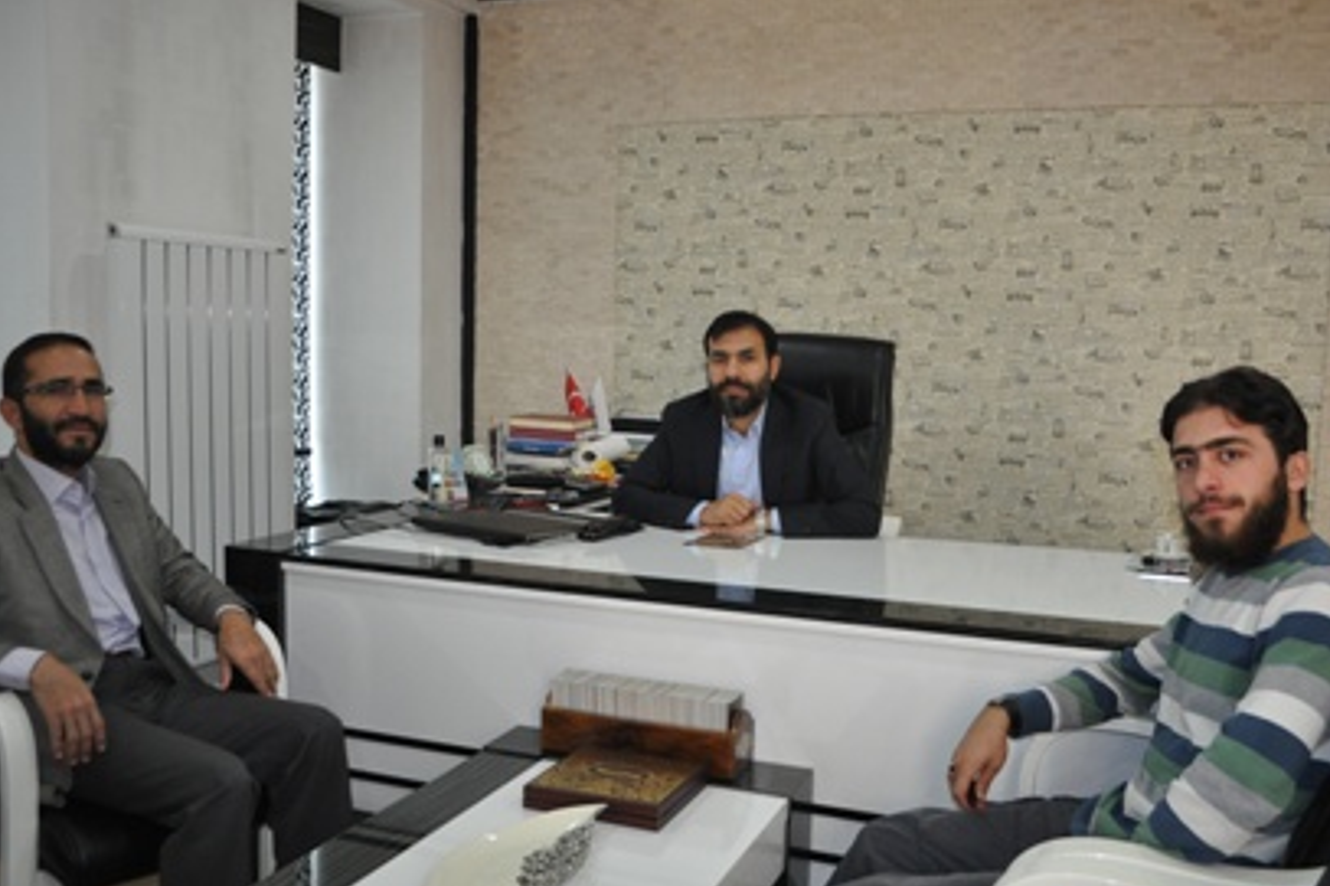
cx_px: 654
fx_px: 1219
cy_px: 432
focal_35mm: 33
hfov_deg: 57.2
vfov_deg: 39.9
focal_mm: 20
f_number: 3.8
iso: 800
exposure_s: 1/80
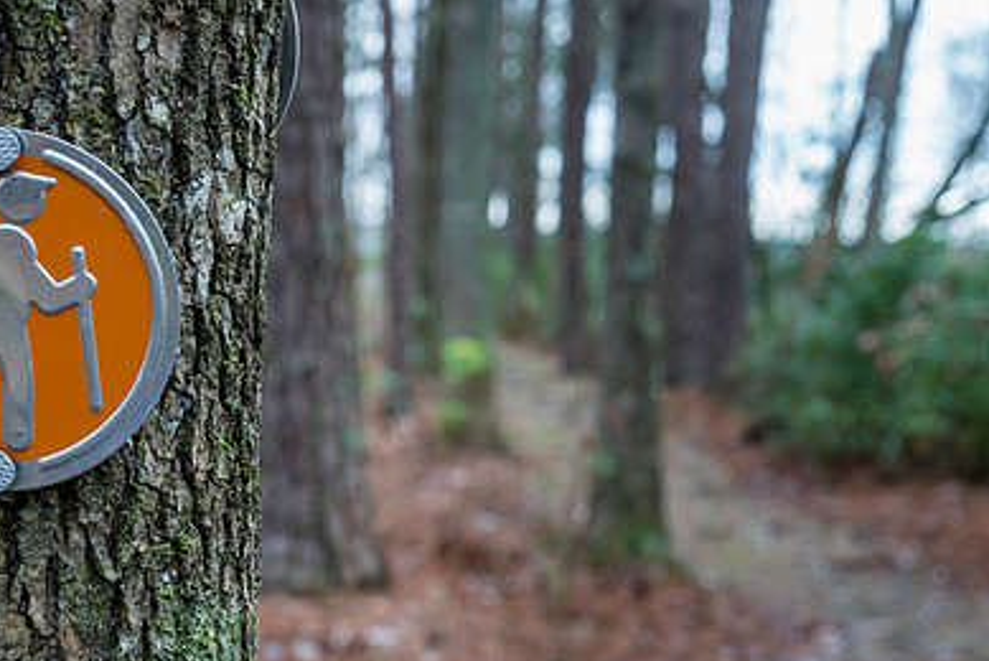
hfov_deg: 26.6
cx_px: 389
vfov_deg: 18.0
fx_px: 2089
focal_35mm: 76
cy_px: 405
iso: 800
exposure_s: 1/60
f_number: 6.3
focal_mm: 34
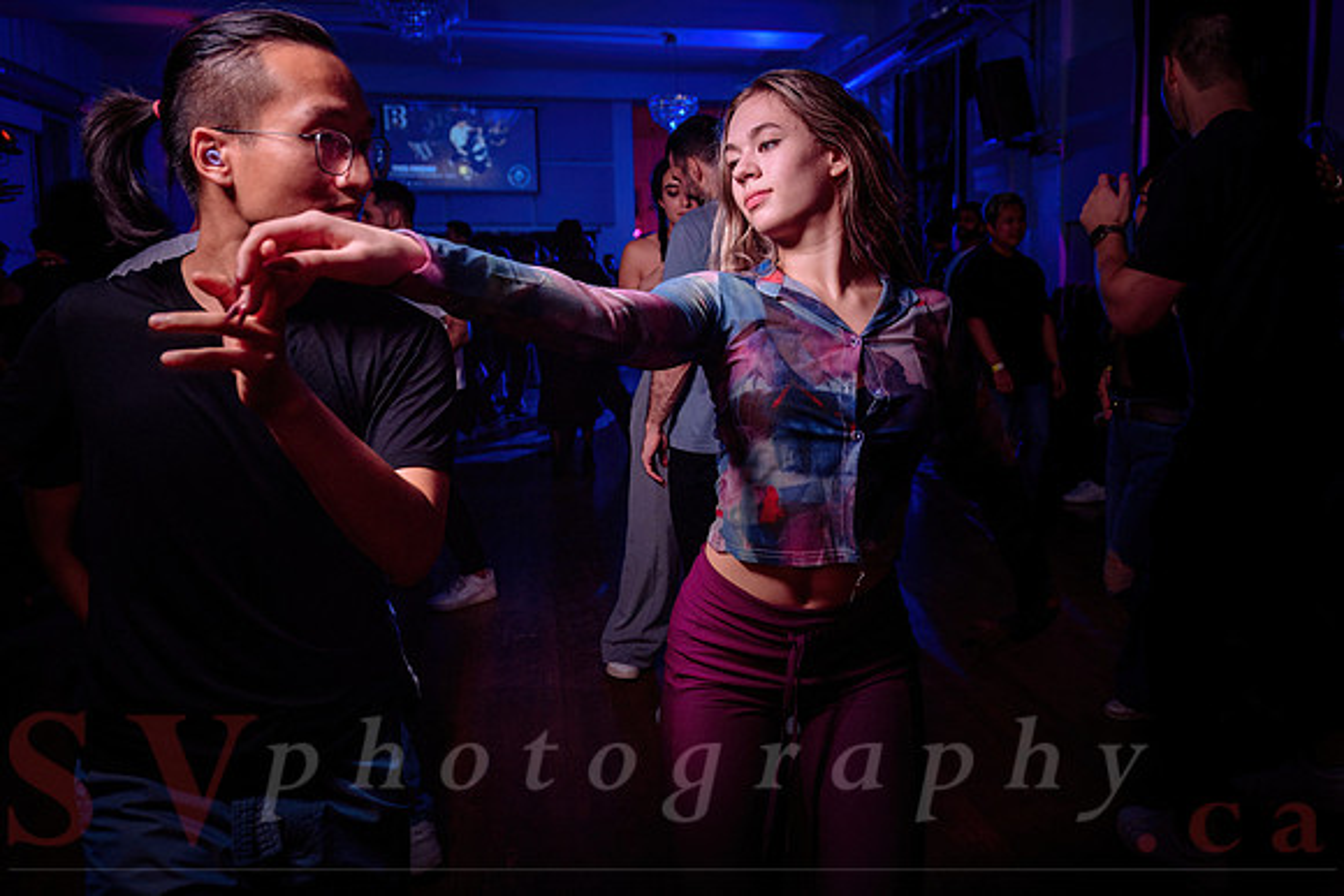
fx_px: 1066
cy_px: 388
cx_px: 779
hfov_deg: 64.1
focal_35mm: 29
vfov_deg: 45.5
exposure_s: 1/50
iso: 800
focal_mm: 24
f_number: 3.5
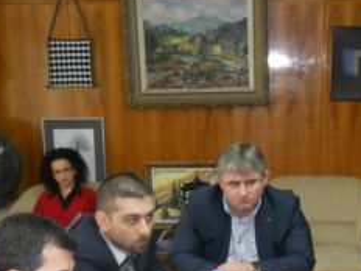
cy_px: 272
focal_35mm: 69
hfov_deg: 28.0
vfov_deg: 20.6
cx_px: 246
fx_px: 720
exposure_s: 1/25
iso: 250
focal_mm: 5.8
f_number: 3.5
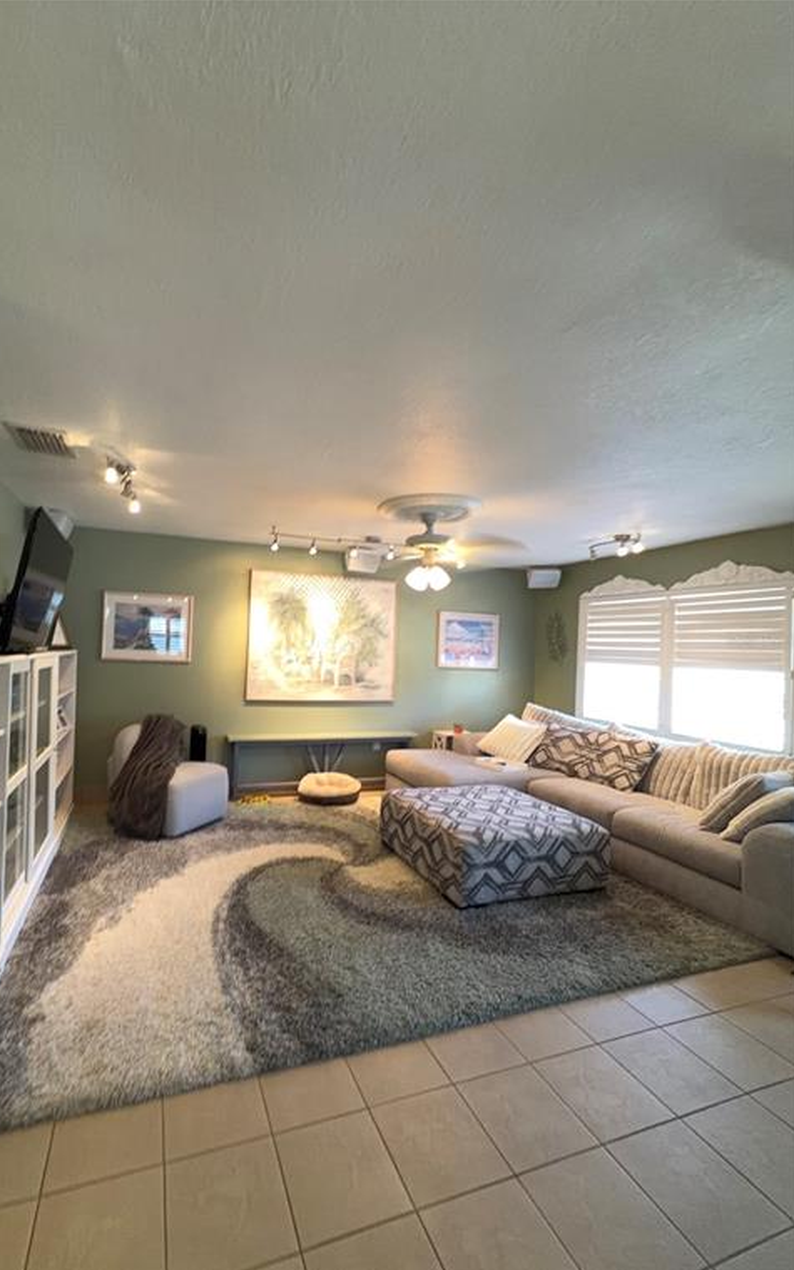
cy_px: 640
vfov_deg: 101.5
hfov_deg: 74.0
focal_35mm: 15
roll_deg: -1.3
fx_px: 519
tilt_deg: +0.6
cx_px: 321
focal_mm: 2.22
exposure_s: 1/19
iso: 100
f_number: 2.2
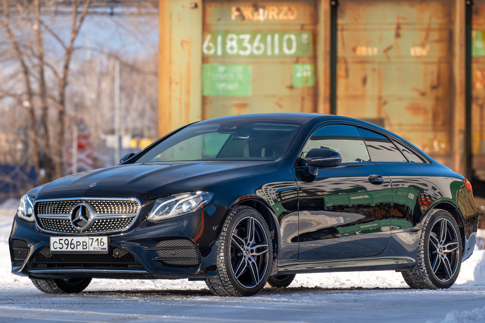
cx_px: 239
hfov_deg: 11.1
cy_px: 165
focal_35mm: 186
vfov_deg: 7.4
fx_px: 2504
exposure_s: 1/500
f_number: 5.8
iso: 320
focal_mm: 120.6
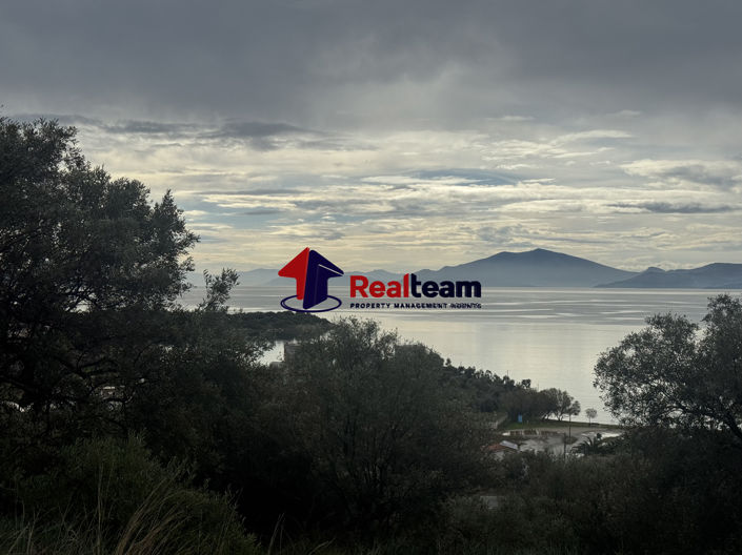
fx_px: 1028
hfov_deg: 39.7
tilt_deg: +0.2
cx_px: 371
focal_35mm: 48
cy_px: 278
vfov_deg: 30.2
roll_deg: +0.4
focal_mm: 6.76
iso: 80
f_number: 1.78
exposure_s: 1/15385
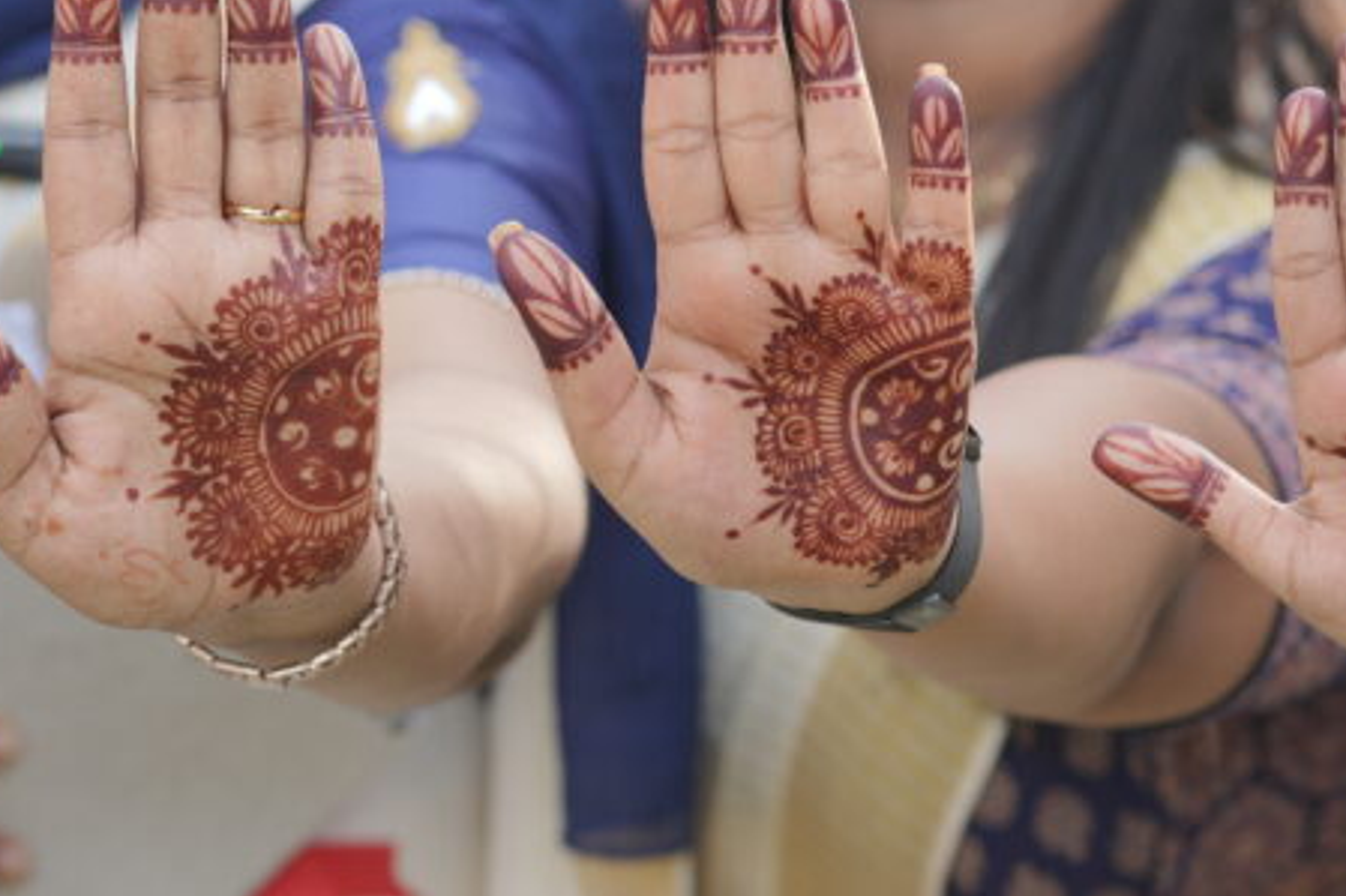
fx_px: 7250
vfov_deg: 7.1
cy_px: 385
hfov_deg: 10.6
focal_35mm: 194
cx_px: 291
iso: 125
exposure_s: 1/200
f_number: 3.2
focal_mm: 85
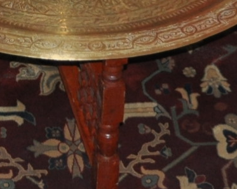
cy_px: -150
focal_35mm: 235
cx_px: -3
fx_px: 1645
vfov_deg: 6.4
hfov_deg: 8.2
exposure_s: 1/60
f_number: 4.5
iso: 800
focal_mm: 29
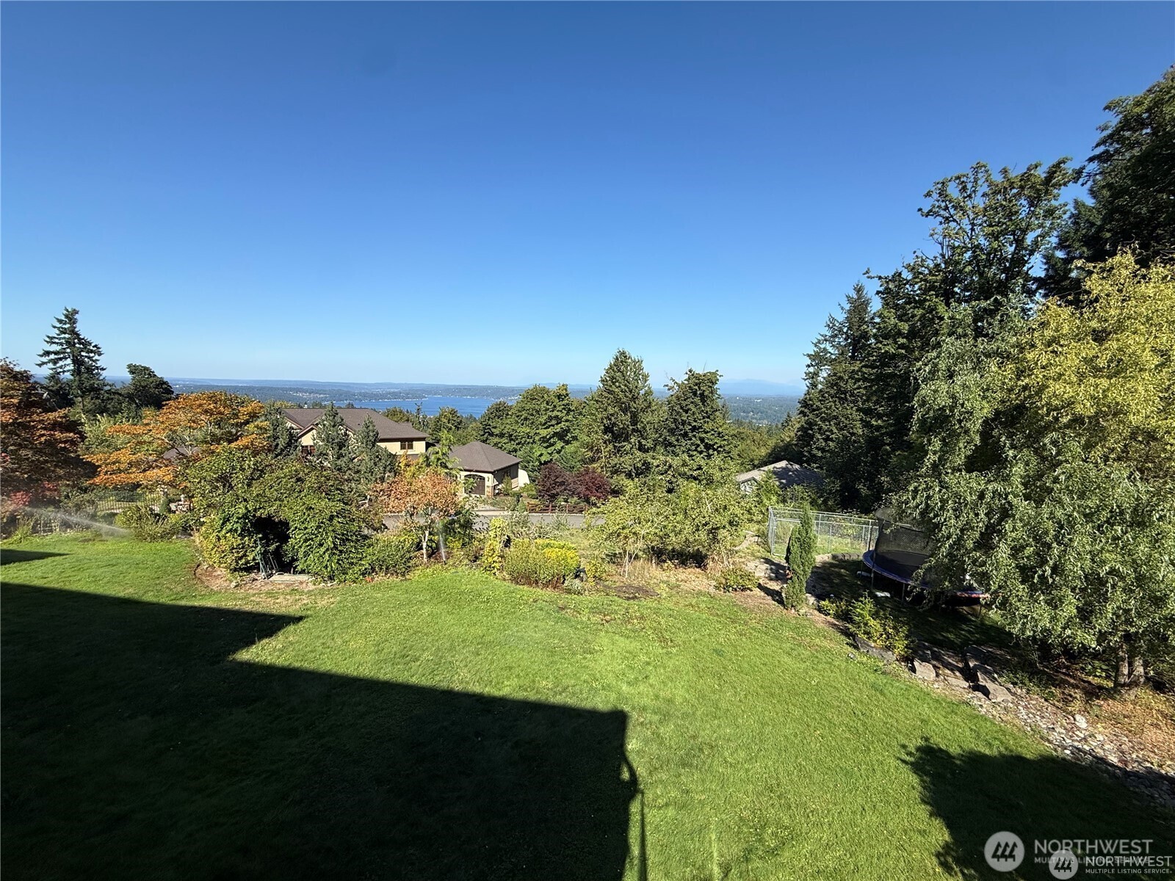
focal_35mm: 14
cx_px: 588
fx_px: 475
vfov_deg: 85.7
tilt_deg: -6.5
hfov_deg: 102.1
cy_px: 440
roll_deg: -1.7
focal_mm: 2.22
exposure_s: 1/2024
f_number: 2.2
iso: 50
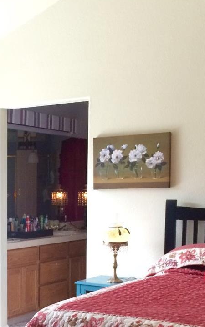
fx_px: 572
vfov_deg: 31.4
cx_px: 3
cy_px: 250
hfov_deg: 19.7
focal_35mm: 64
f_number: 2.2
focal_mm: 4.15
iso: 200
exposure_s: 1/30
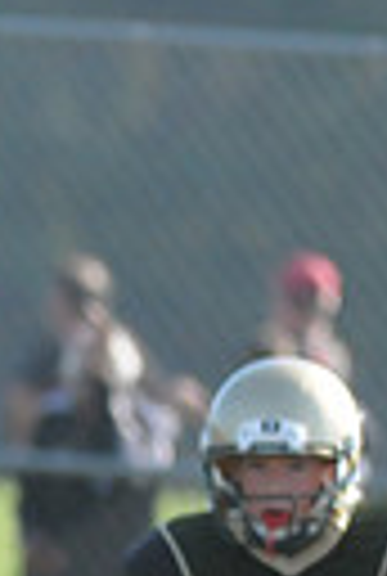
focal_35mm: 1354
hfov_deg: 1.0
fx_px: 21715
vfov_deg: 1.5
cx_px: -670
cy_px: 803
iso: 1600
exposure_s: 1/4000
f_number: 4
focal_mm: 200
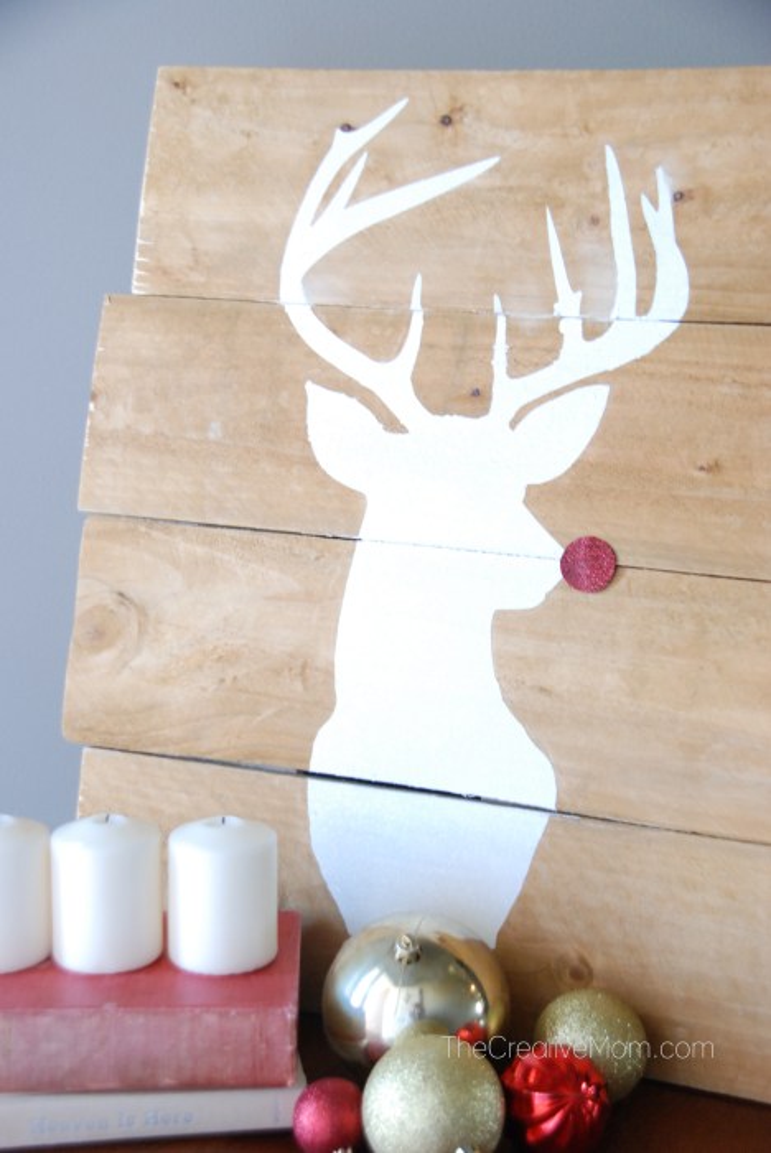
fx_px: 2116
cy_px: 576
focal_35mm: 66
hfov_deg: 20.7
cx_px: 386
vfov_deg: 30.5
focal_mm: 44
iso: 1000
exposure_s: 1/30
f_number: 4.8
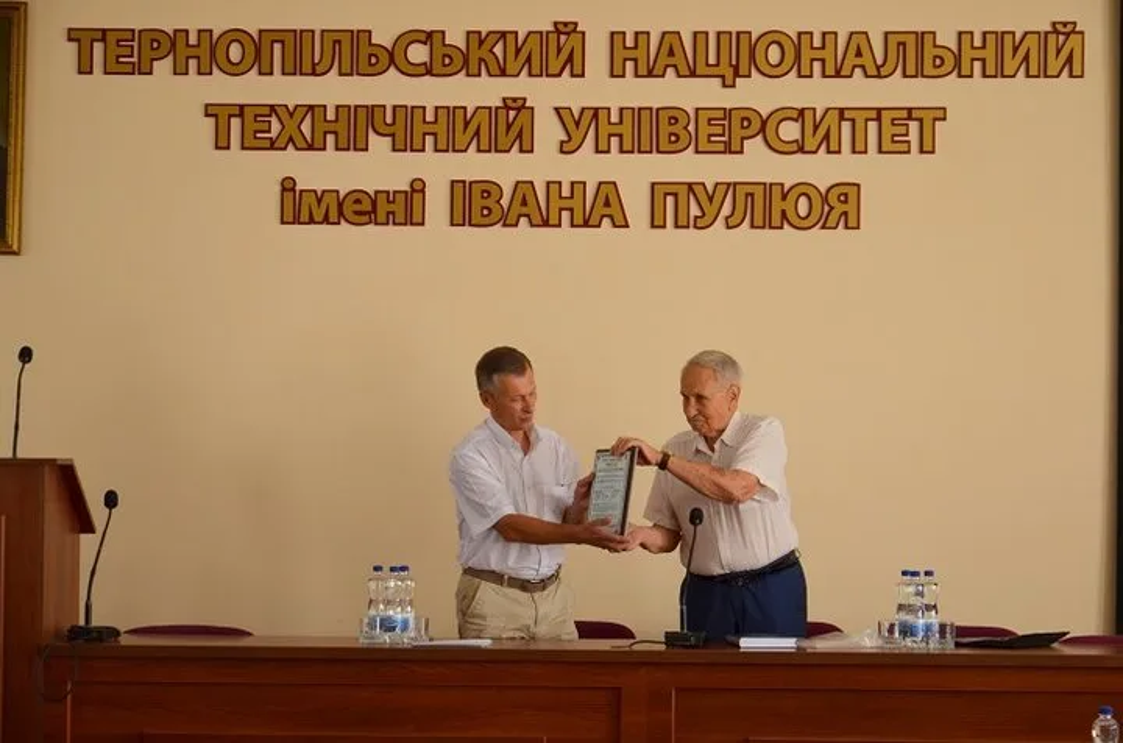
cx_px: 562
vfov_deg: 13.7
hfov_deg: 20.7
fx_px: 3080
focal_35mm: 99
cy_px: 372
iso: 500
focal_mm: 66
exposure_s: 1/80
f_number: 5.3
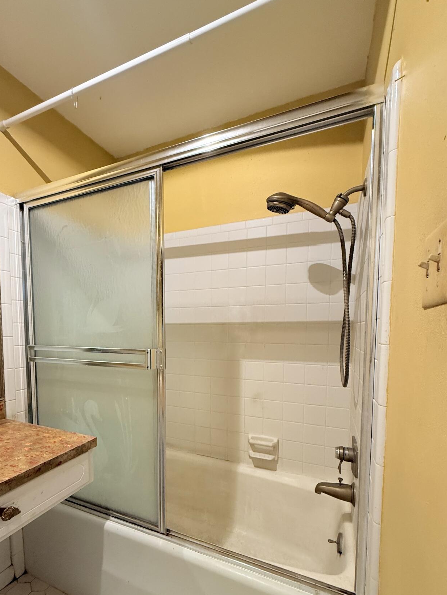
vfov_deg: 90.2
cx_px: 189
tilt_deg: -3.0
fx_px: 293
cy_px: 348
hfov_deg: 74.2
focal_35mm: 17
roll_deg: -1.6
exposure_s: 1/120
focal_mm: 2.22
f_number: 2.2
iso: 250
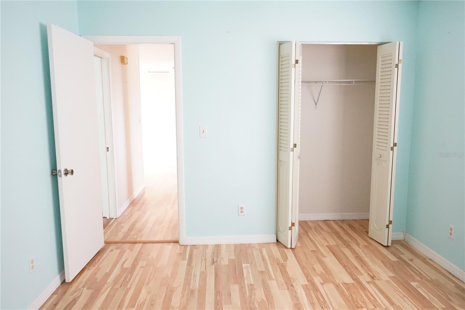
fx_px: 362
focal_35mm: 28
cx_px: 232
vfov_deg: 46.4
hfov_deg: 65.5
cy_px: 155
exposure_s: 1/25
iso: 6400
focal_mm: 28
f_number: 6.3
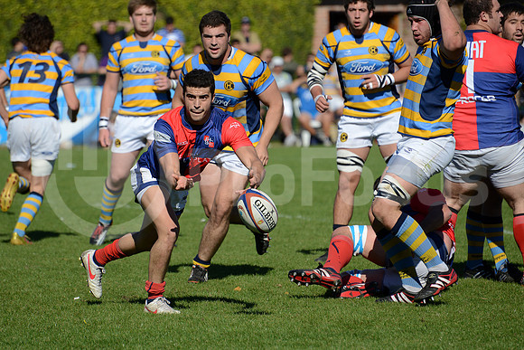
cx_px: 262
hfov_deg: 6.9
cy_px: 175
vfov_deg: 4.6
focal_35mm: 300
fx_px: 4367
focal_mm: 300
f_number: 5.6
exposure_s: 1/1600
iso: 320
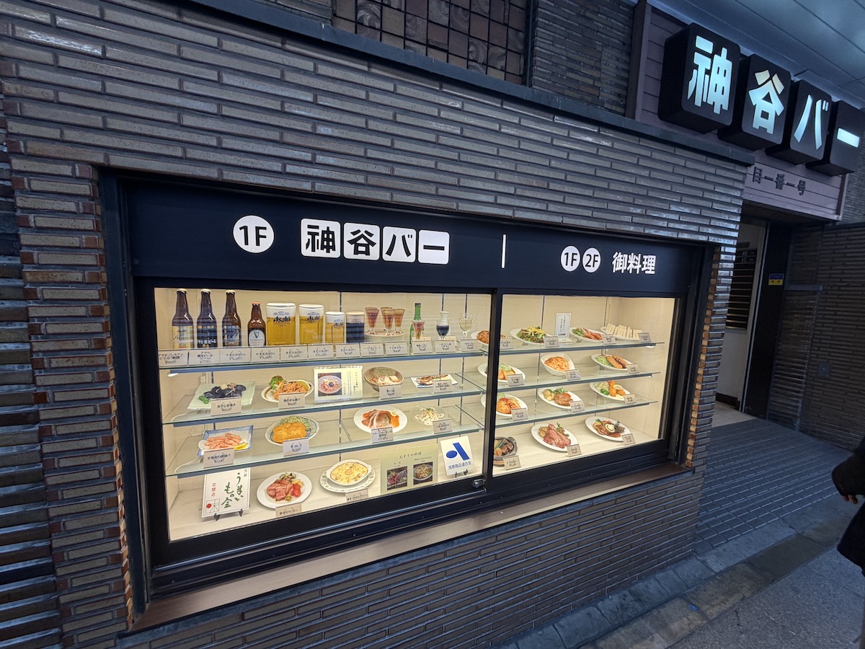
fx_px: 350
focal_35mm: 14
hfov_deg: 102.1
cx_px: 432
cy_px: 324
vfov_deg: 85.7
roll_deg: -1.6
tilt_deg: -5.6
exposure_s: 1/100
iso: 80
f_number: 2.2
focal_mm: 2.22
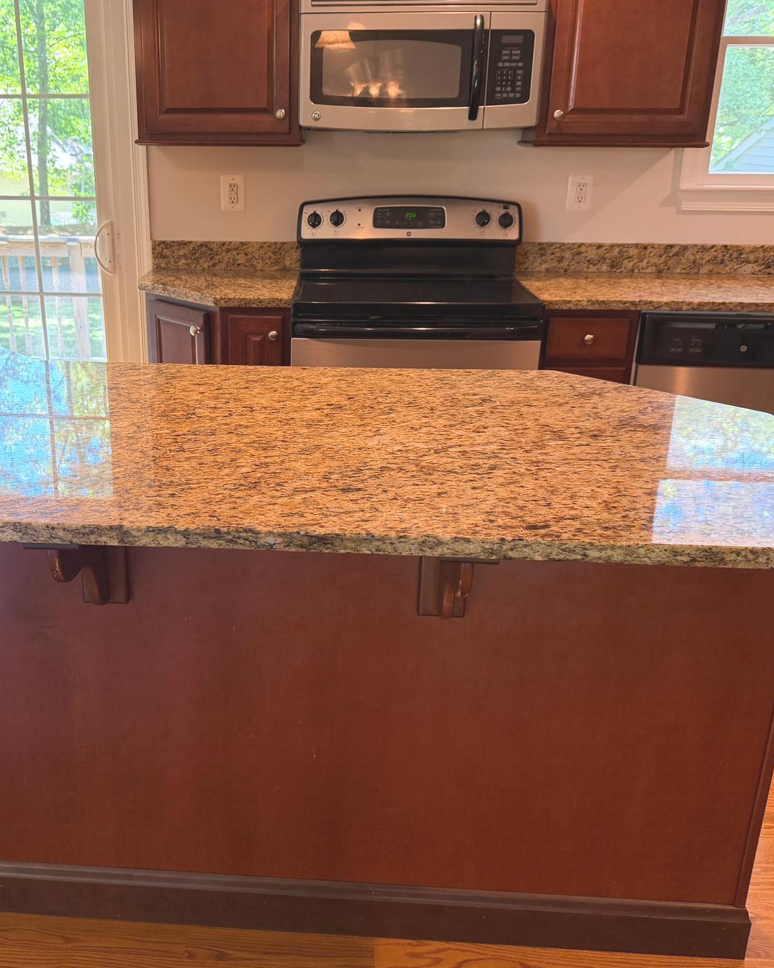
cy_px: 489
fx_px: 945
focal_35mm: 33
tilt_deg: -19.5
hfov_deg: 44.0
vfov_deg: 54.2
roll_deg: +1.9
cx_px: 272
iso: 160
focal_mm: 6.76
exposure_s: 1/60
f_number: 1.78
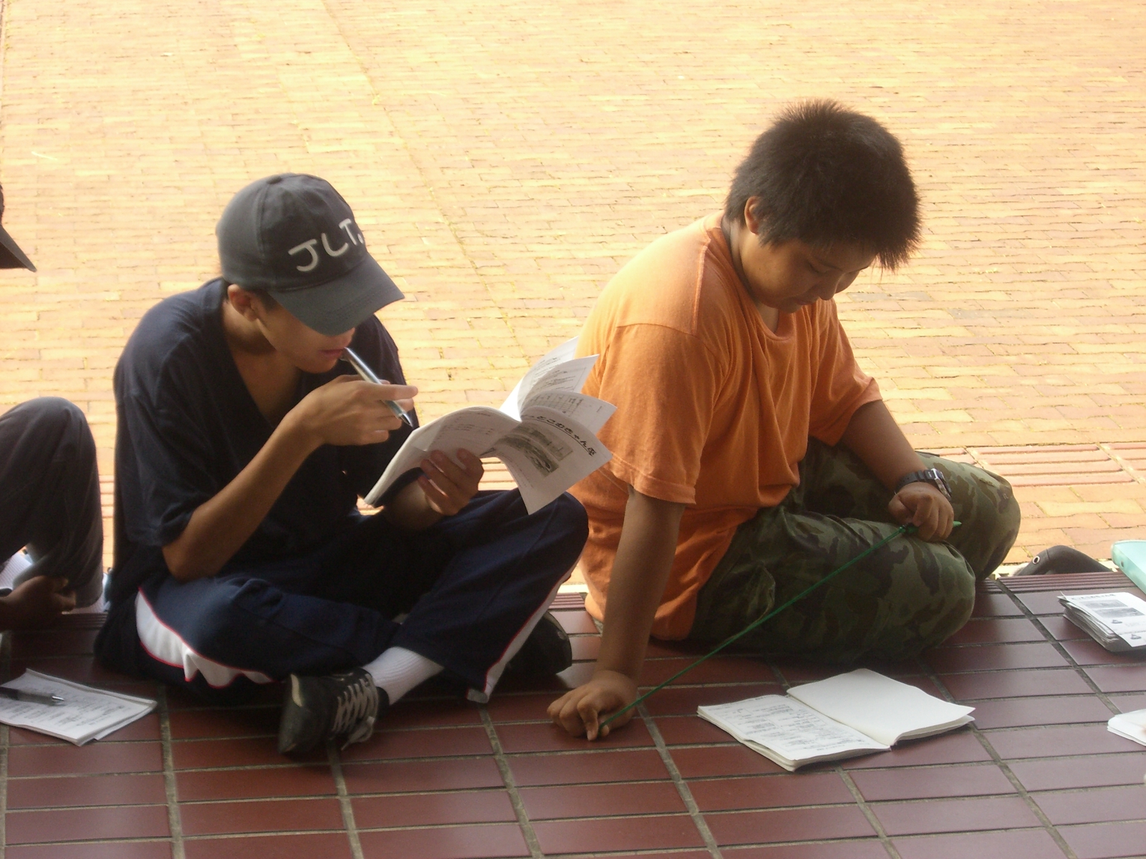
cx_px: 573
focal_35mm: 94
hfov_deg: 20.9
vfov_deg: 15.7
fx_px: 3112
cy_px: 430
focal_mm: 15.3
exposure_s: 1/100
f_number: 4.6
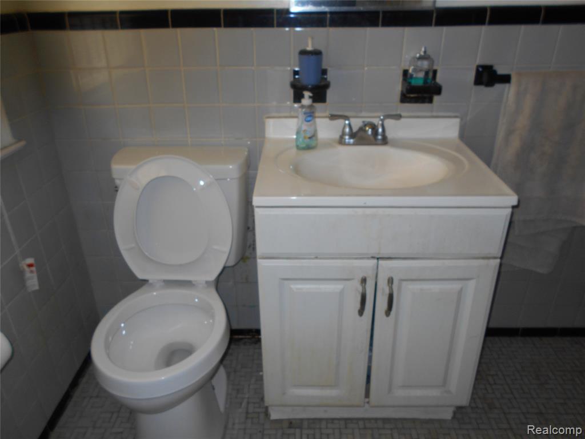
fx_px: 439
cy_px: 220
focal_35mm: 26
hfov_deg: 67.3
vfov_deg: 53.1
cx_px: 292
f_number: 3.2
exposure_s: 1/25
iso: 80
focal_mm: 4.6
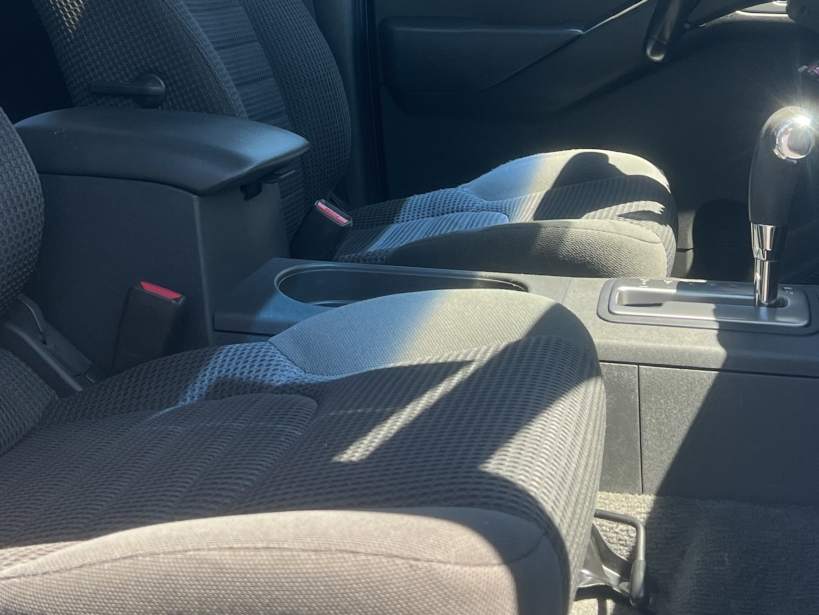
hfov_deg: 33.2
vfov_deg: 24.9
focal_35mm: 58
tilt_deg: -8.1
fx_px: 1373
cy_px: 134
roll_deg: +1.4
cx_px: 349
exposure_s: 1/407
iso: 50
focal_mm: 5.7
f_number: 1.5
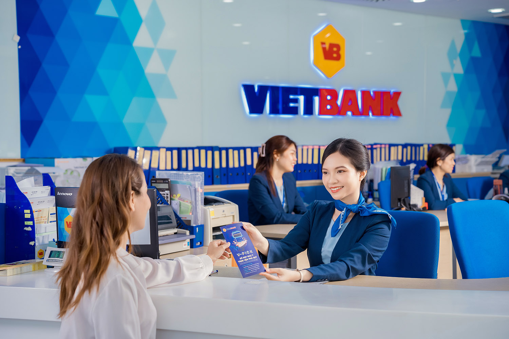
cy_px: 170
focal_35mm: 70
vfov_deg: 19.5
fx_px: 990
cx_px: 254
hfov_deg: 28.8
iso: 500
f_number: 4.5
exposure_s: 1/160
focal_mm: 70
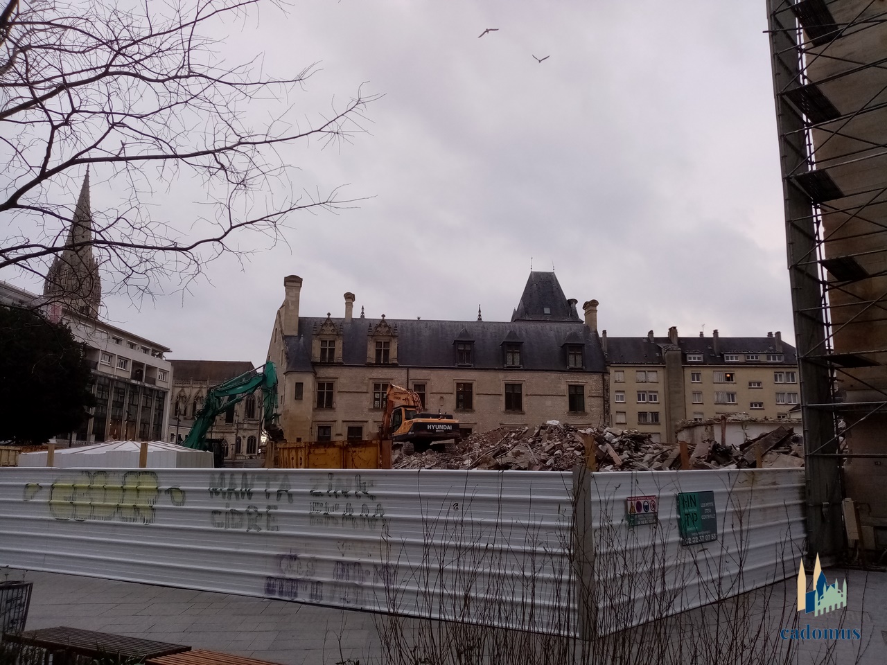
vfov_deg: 53.1
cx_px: 444
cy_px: 332
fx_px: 666
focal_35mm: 26
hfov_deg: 67.3
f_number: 1.8
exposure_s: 1/153
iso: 104
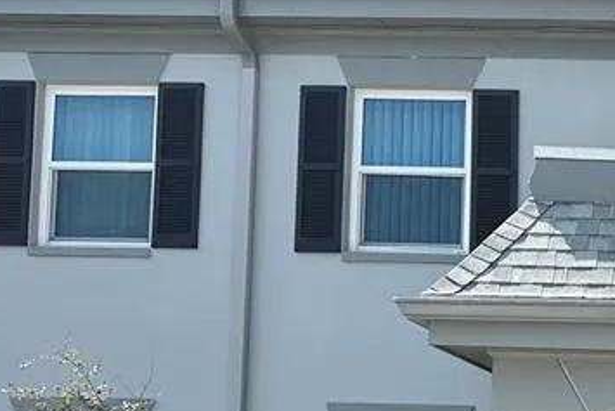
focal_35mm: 72
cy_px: 451
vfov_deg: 18.3
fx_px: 1230
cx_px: 811
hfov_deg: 24.3
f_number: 1.78
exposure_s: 1/2299
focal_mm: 6.86
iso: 80
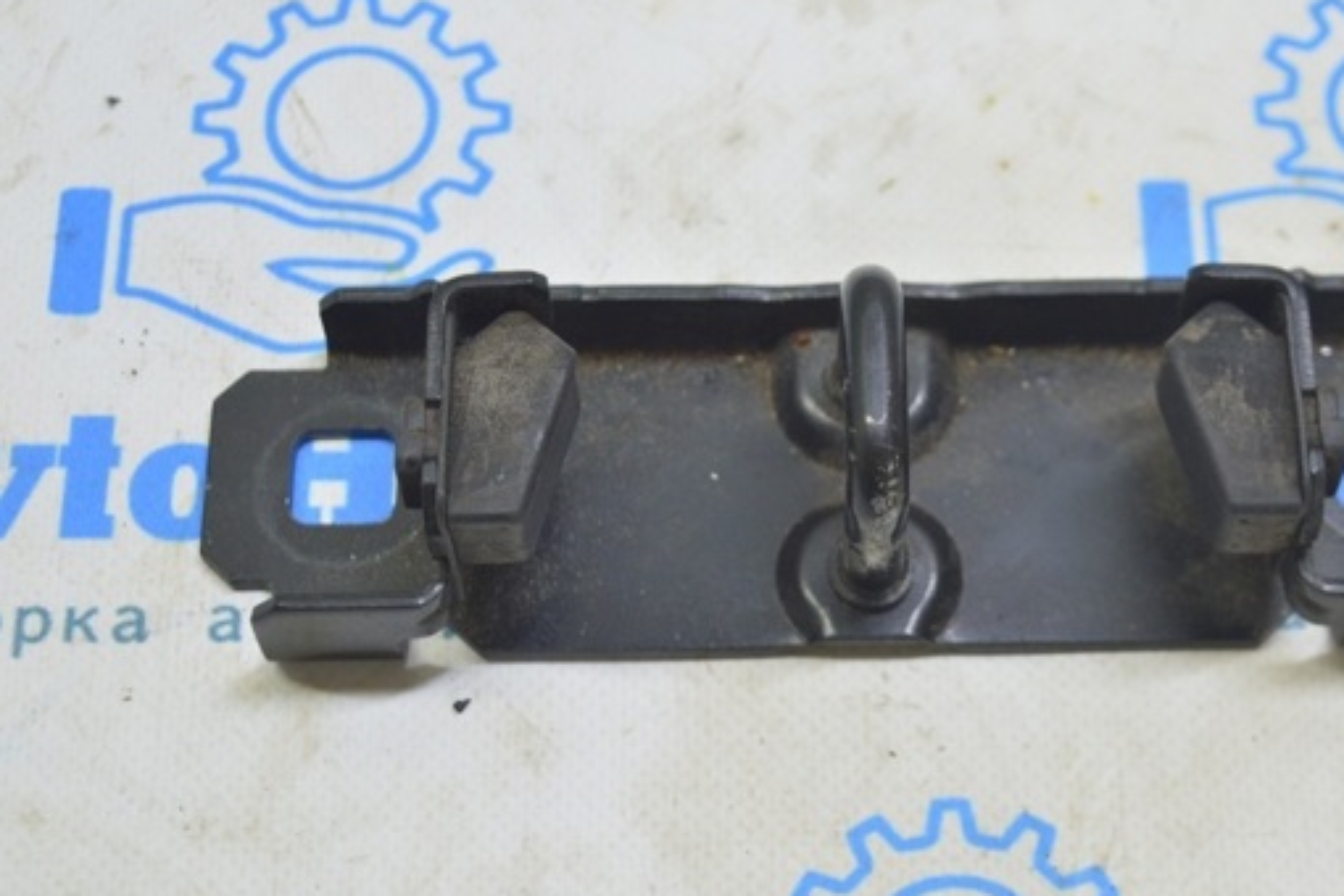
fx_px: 3159
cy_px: 423
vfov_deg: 16.1
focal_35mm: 85
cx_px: 809
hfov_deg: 24.0
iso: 400
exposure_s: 1/20
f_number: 5.6
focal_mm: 45
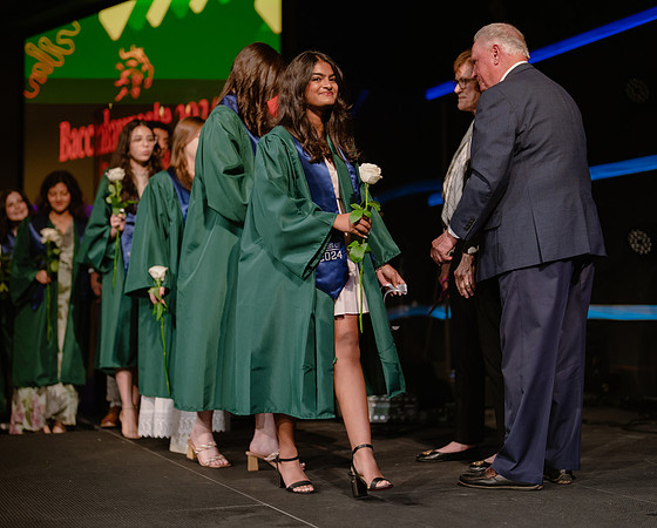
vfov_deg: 26.8
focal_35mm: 57
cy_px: 264
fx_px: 1107
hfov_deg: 33.1
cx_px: 328
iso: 640
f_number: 1.2
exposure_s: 1/320
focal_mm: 50
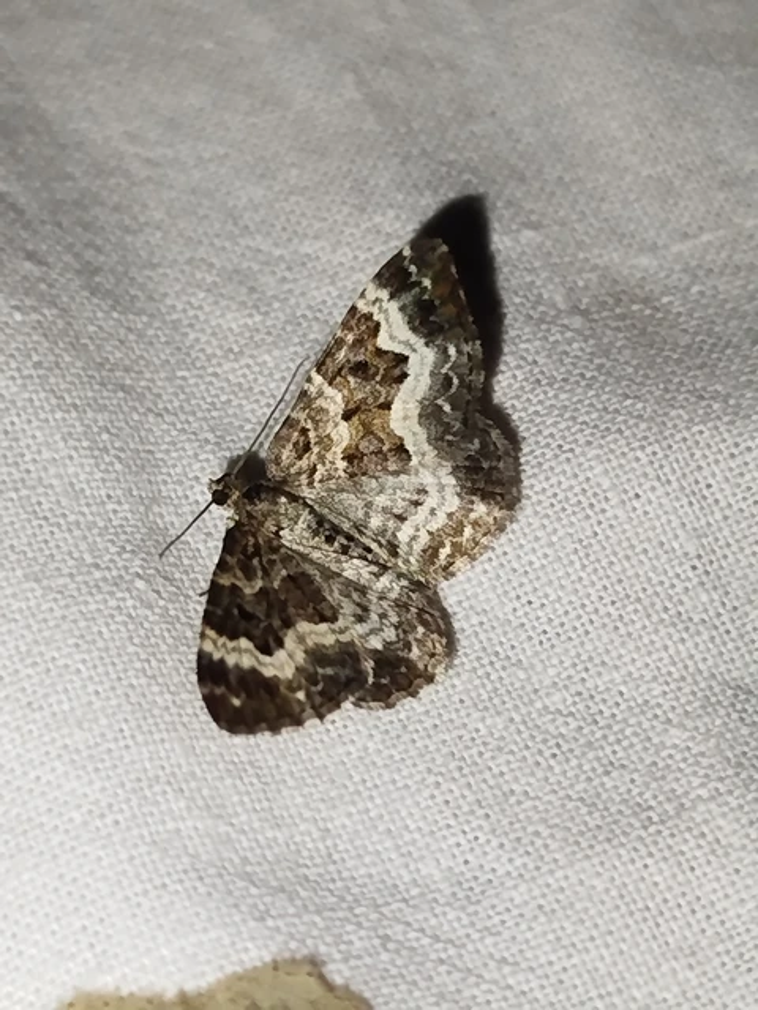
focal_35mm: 88
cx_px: 379
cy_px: 505
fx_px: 2569
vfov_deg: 22.3
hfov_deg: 16.8
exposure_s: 1/50
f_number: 1.7
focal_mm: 5.31
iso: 100
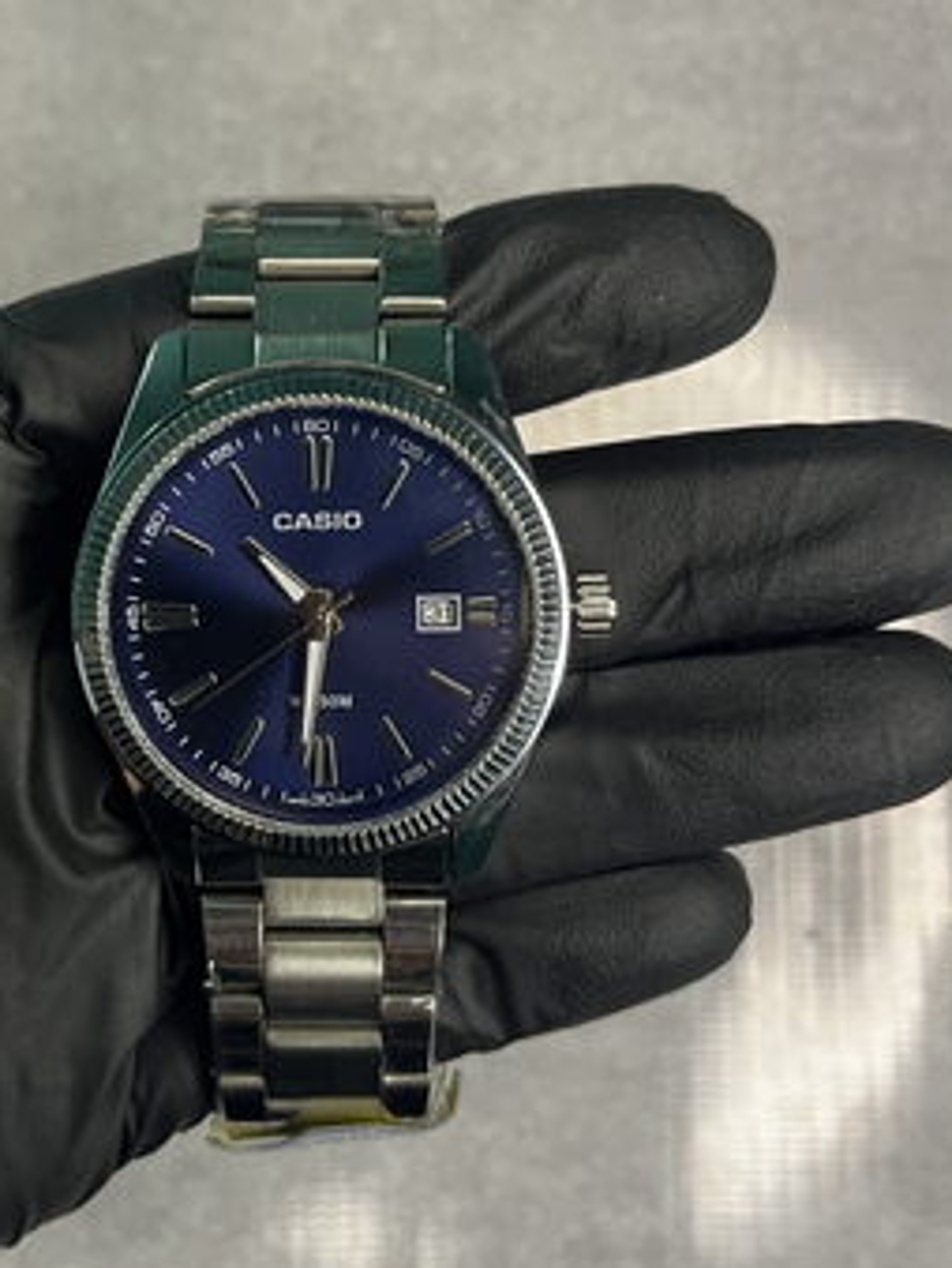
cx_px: 311
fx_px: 1502
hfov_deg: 34.8
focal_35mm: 41
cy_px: 640
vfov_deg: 45.7
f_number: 1.6
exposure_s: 1/50
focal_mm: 5.1
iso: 100
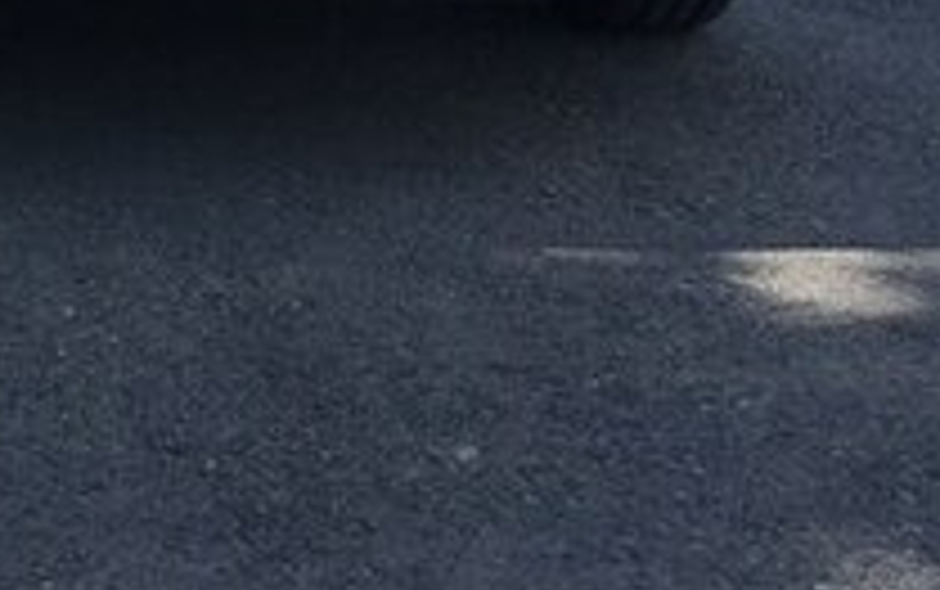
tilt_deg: -2.0
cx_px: 67
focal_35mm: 97
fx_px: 2487
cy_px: -453
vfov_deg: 12.4
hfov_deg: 20.9
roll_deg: -0.1
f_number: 2.2
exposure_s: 1/1054
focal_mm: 4.15
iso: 25
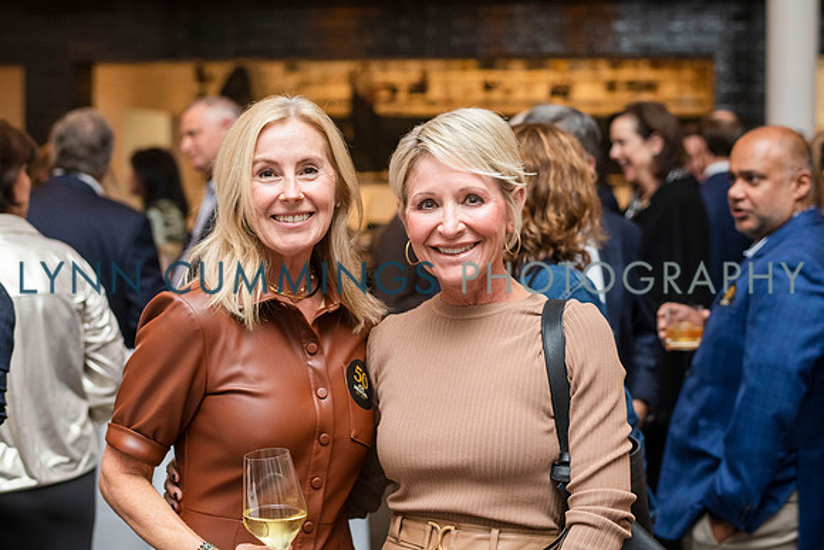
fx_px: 1344
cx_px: 412
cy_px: 275
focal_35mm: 59
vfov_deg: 23.1
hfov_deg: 34.1
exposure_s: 1/125
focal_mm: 58
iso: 1250
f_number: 3.5
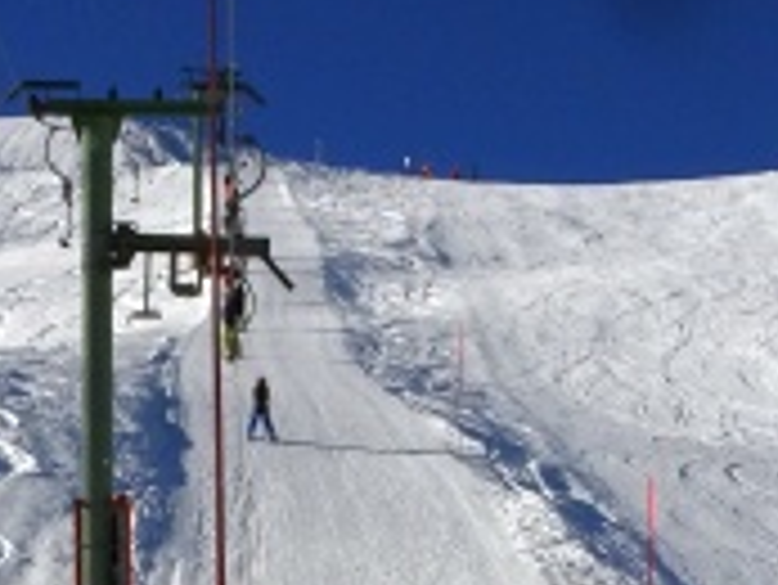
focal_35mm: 111
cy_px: 774
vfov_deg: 12.9
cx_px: 279
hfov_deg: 17.7
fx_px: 2496
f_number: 5
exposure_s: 1/2000
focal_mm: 4.1
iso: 80
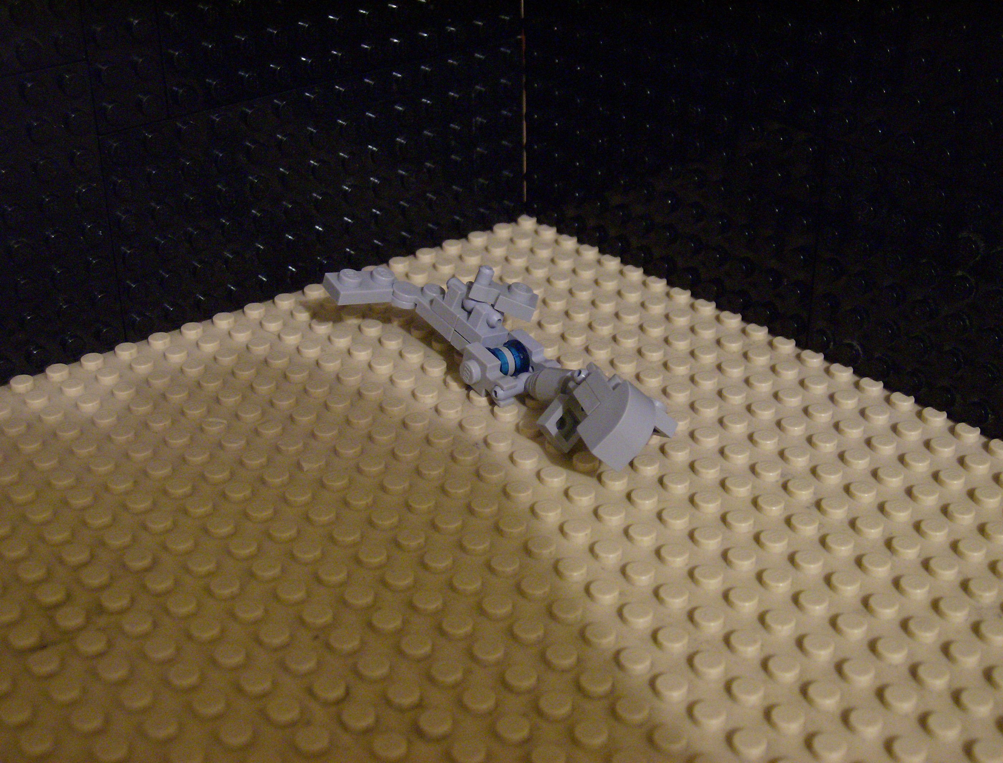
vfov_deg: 31.8
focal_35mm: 46
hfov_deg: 41.1
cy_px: 382
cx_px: 502
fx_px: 1339
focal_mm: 7.7
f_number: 3.1
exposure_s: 1/5.73
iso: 200
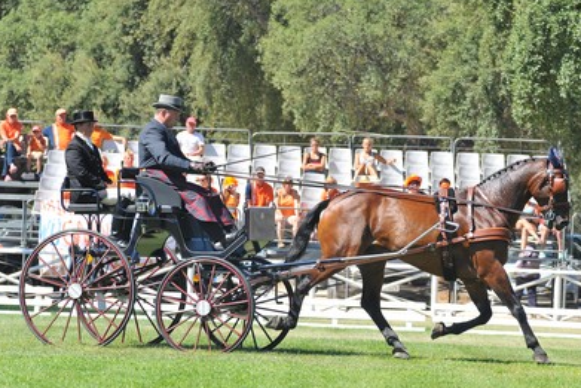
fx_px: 3755
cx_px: 314
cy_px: 209
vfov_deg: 5.9
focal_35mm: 233
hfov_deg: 8.8
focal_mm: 135
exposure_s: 1/800
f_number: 5
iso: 400
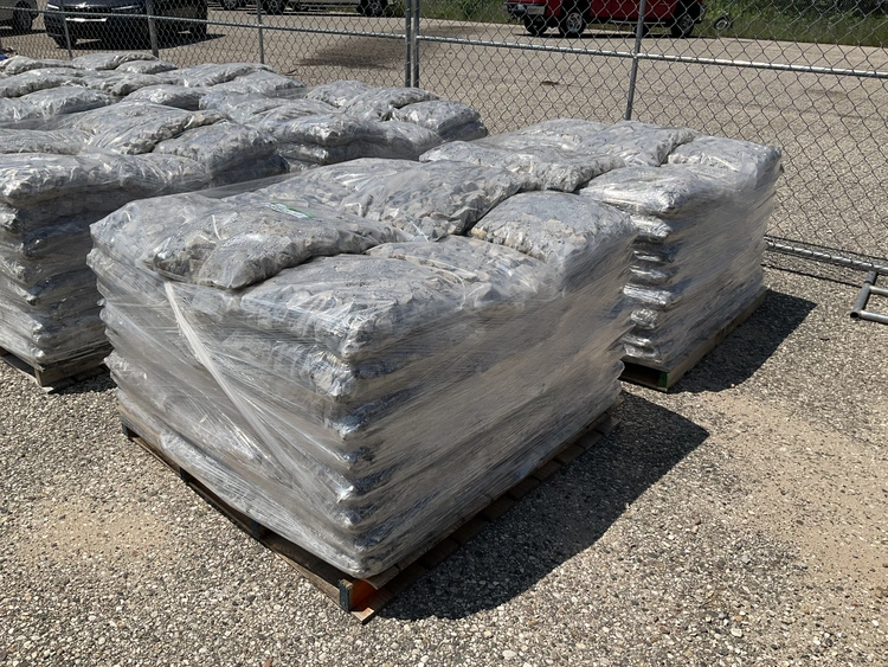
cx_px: 444
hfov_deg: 61.6
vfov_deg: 48.3
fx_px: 744
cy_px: 334
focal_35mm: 29
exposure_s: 1/3534
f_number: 1.8
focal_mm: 3
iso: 25
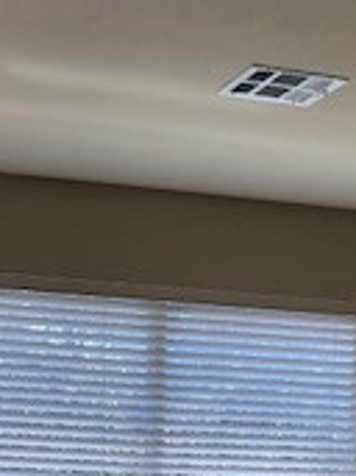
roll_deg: -0.5
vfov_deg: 16.5
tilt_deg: -9.7
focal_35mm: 105
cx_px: 209
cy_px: 777
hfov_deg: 14.1
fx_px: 1442
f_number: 1.8
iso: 50
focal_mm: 3.99
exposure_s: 1/120
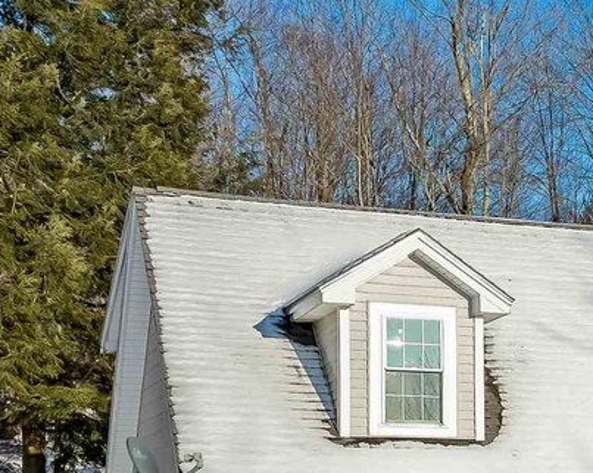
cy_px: 591
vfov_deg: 15.8
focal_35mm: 93
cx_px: 771
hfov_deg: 19.1
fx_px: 1631
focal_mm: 12.29
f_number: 2.8
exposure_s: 1/1600
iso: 100
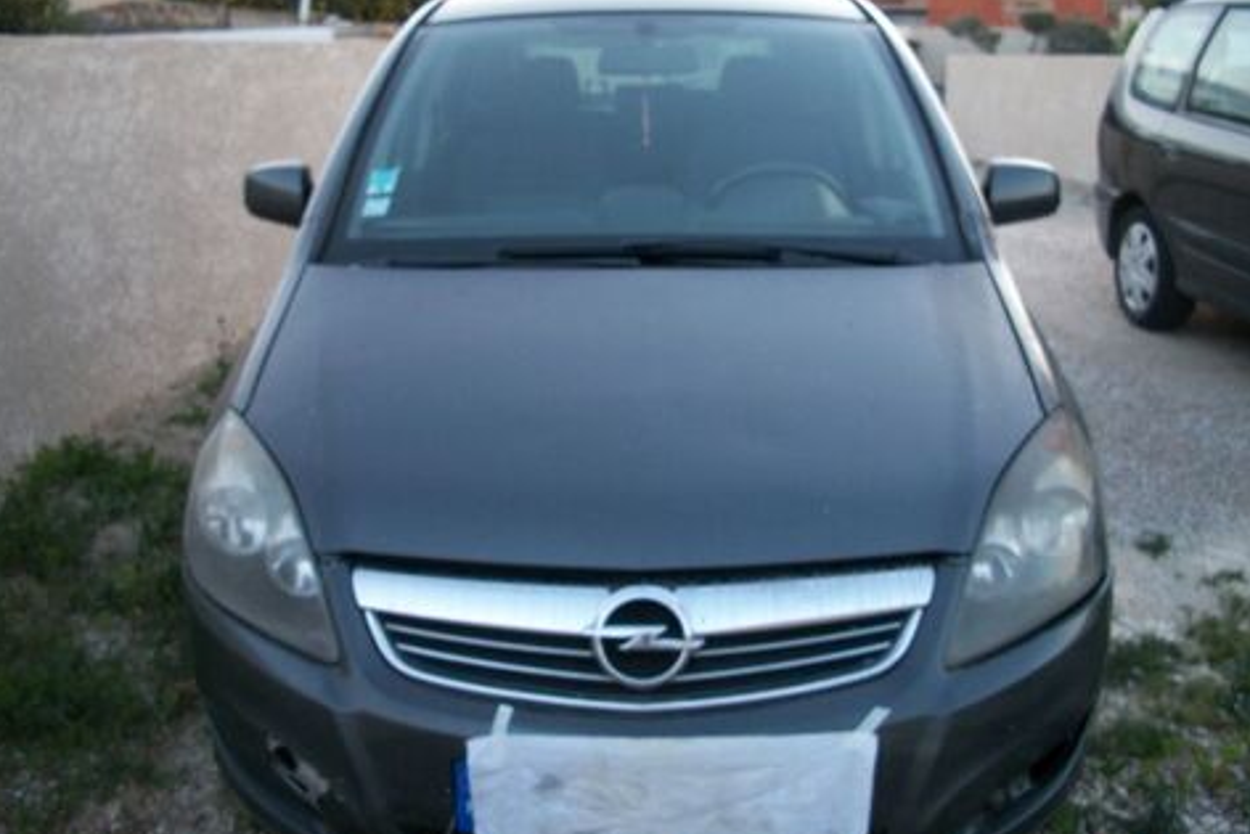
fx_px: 1285
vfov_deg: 35.9
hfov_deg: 51.9
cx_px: 620
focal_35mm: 37
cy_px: 376
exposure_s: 1/25
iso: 160
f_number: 3.1
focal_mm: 6.3
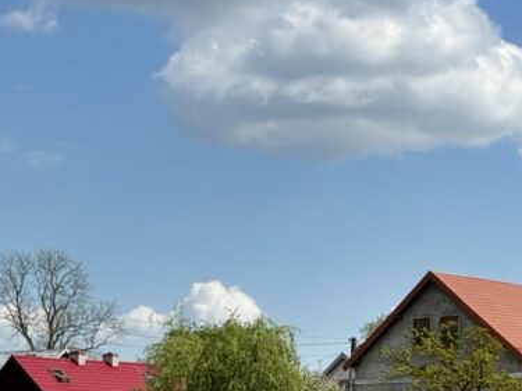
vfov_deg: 13.2
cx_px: 501
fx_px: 1673
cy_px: 383
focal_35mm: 111
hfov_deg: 17.4
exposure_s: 1/5076
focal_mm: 5.96
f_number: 1.6
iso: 50
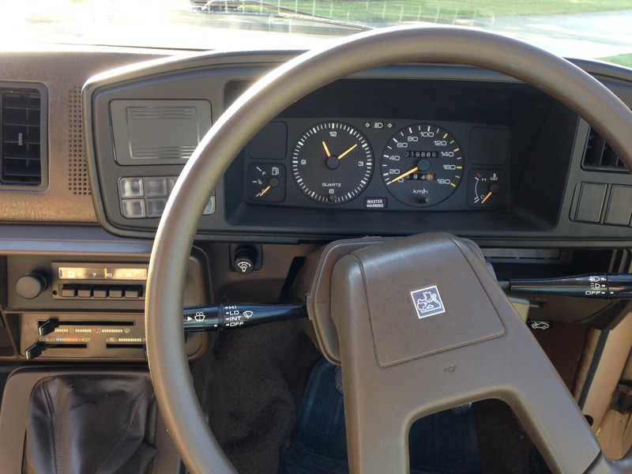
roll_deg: +5.3
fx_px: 602
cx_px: 316
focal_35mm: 33
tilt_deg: -27.6
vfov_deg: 42.9
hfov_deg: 55.4
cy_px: 237
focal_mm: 4.12
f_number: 2.4
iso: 64
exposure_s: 1/60
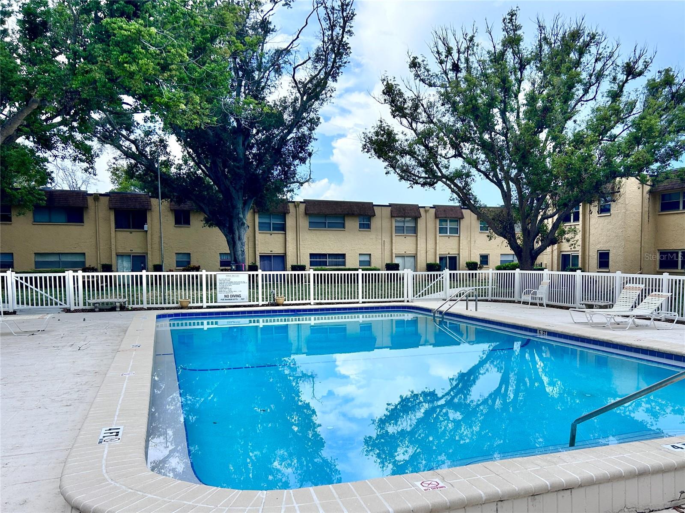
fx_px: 514
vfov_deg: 53.0
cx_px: 342
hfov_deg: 67.3
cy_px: 256
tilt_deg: -4.4
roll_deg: +0.4
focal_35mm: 26
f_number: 1.5
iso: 50
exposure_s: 1/3571
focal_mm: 5.7
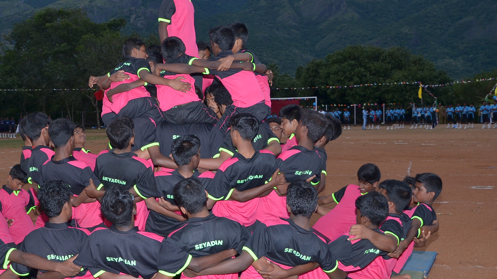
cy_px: 149
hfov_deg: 35.1
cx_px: 159
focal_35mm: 59
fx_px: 777
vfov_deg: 20.4
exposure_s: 1/125
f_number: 5.6
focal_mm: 24
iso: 400
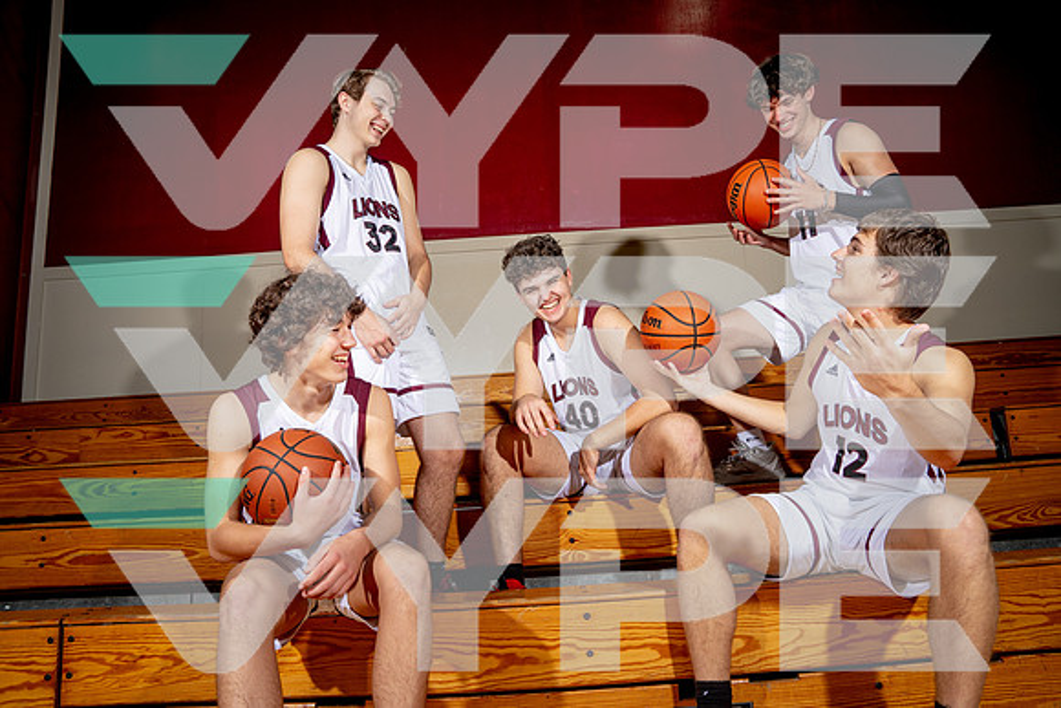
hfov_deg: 73.7
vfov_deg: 53.2
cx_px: 530
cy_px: 354
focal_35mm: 24
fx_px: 707
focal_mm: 24
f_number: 7.1
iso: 100
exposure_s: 1/250
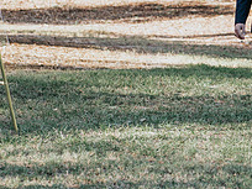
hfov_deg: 10.2
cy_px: 48
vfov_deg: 7.8
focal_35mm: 191
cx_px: 275
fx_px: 1390
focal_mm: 70
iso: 100
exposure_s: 1/160
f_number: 4
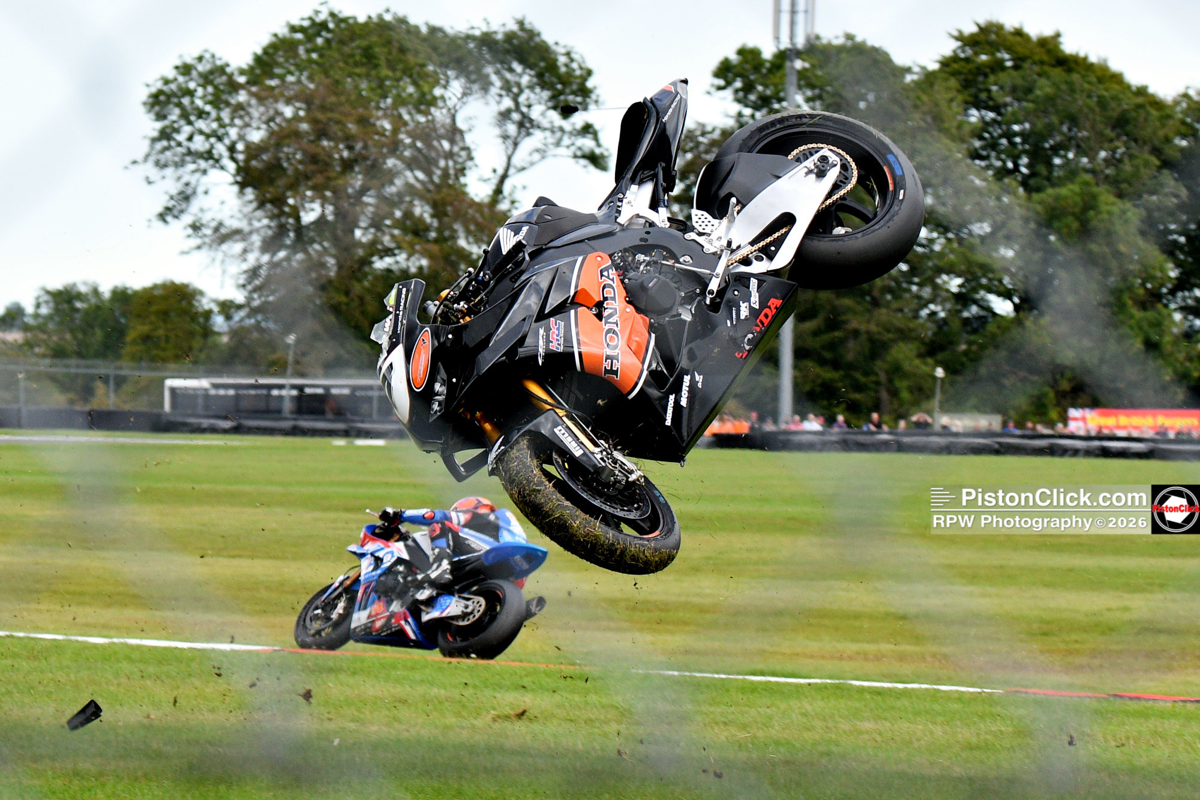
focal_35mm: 200
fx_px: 6666
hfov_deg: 10.3
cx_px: 600
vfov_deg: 6.9
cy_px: 400
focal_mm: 100
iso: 560
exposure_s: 1/1000
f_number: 5
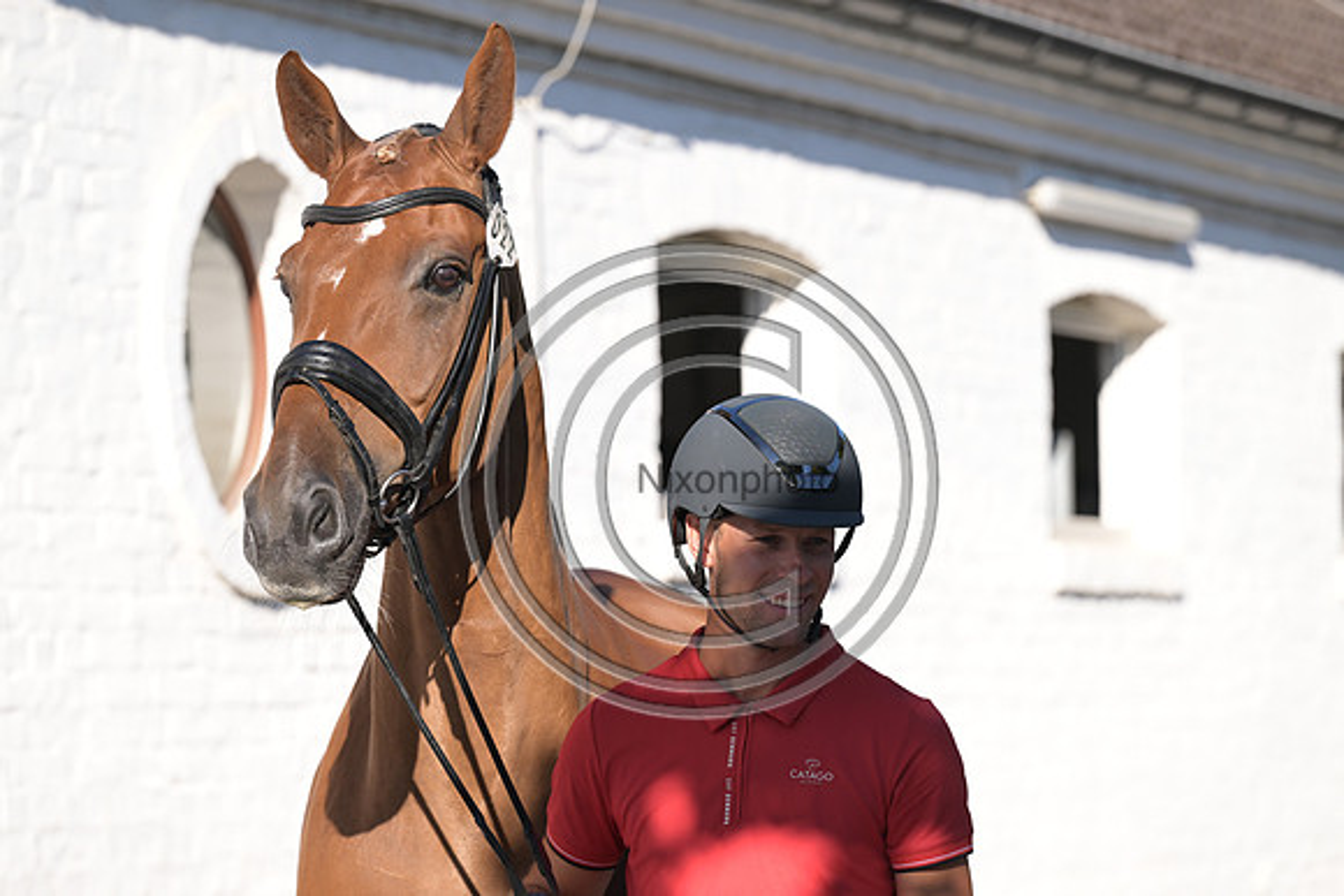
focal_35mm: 185
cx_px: 672
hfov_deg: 11.1
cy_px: 448
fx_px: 6908
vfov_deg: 7.4
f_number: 5.6
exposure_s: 1/1600
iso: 640
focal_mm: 185
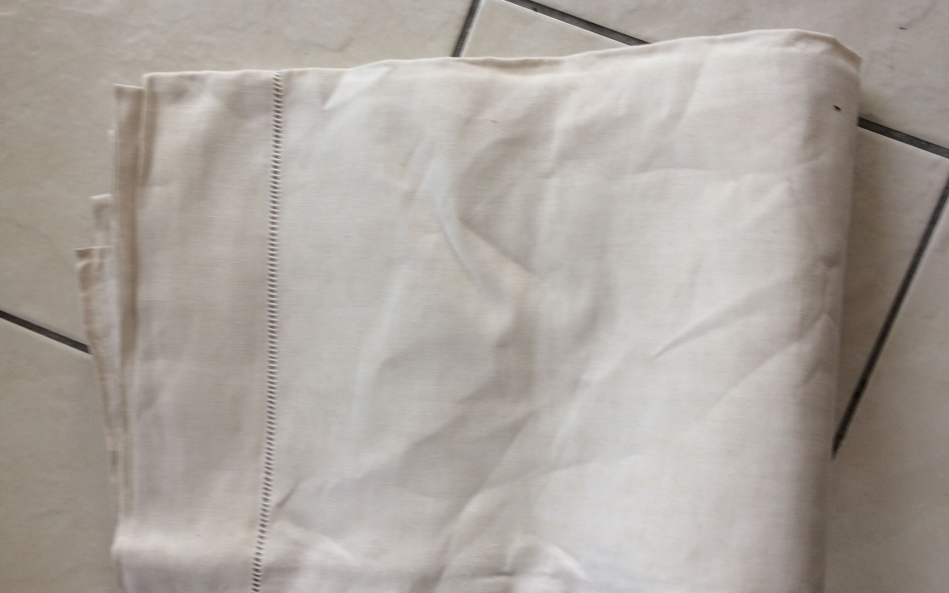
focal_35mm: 31
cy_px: 323
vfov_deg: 40.6
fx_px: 802
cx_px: 471
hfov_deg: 61.2
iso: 32
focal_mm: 4.15
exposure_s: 1/40
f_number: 2.2
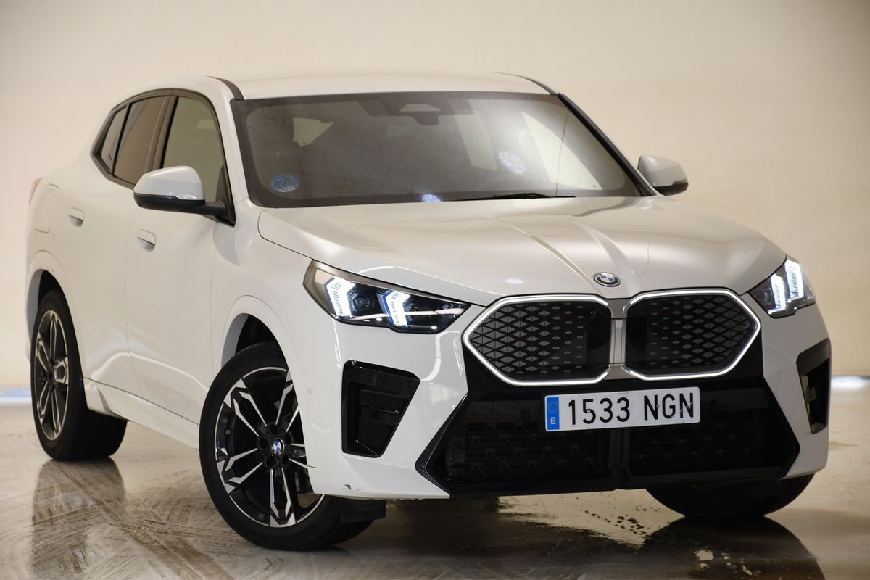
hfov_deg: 16.1
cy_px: 290
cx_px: 435
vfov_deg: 10.8
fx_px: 3069
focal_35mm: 127
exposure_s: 1/50
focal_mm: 85
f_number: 5.3
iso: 640
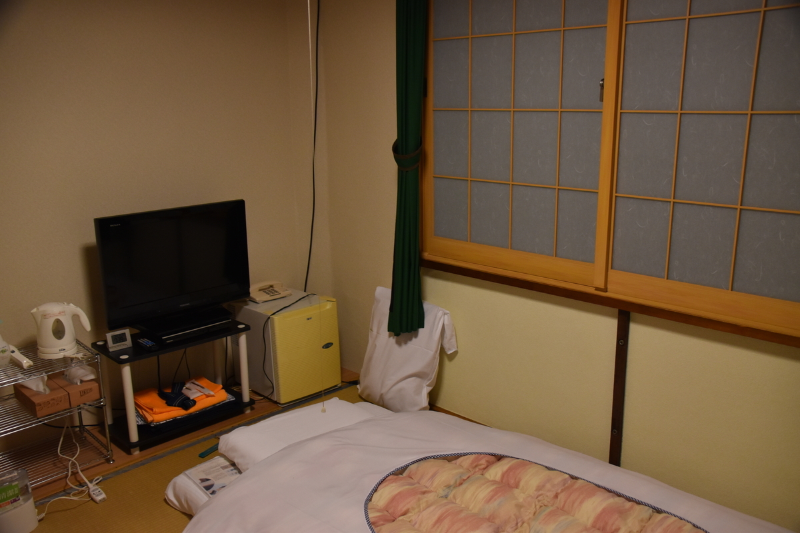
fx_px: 667
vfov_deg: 43.6
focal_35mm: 30
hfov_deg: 61.9
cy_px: 266
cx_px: 400
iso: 1000
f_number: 3.5
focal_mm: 20
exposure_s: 1/125
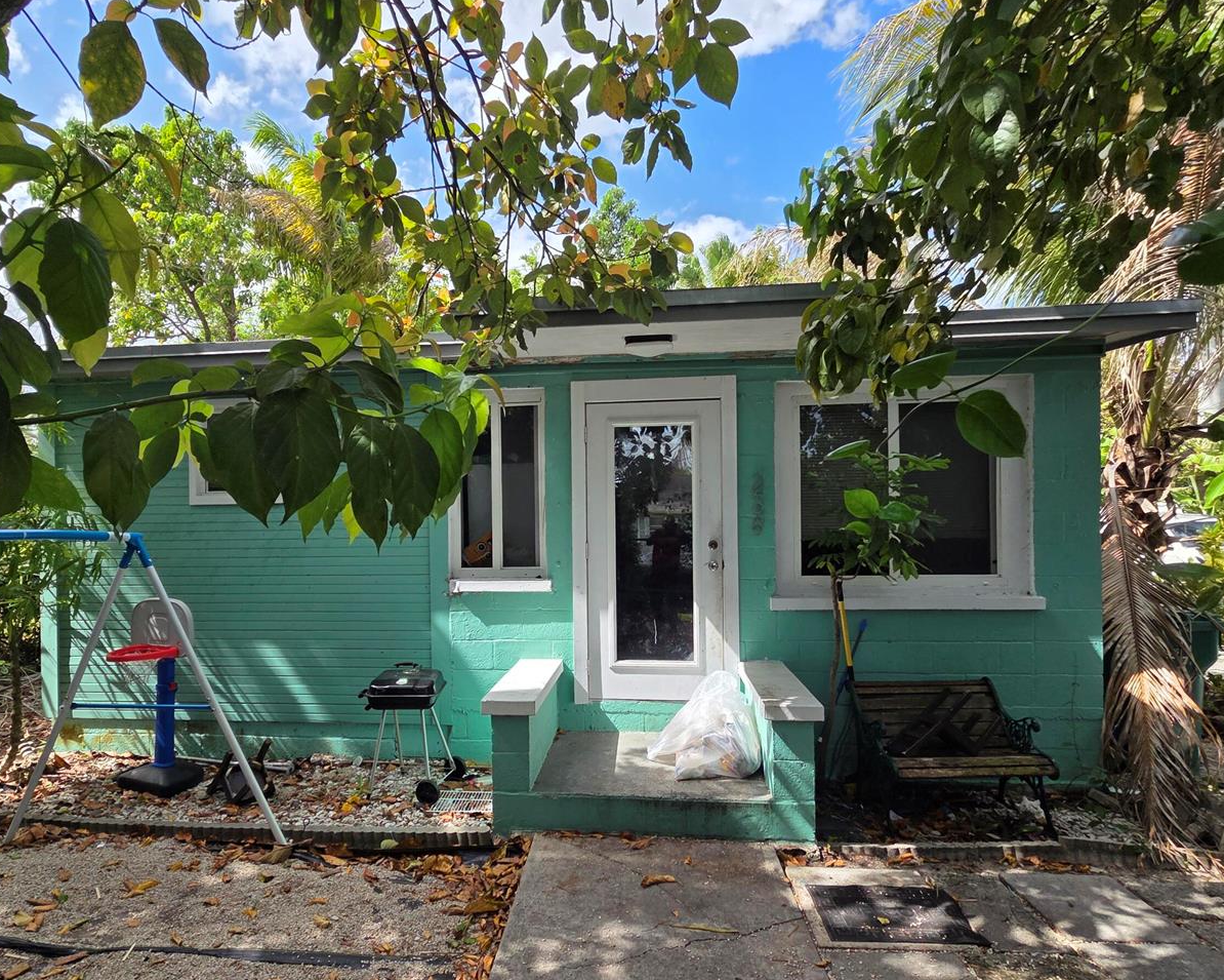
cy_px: 528
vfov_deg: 76.8
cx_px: 576
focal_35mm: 17
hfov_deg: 89.5
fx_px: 616
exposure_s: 1/1024
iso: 50
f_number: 2.2
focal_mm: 2.2
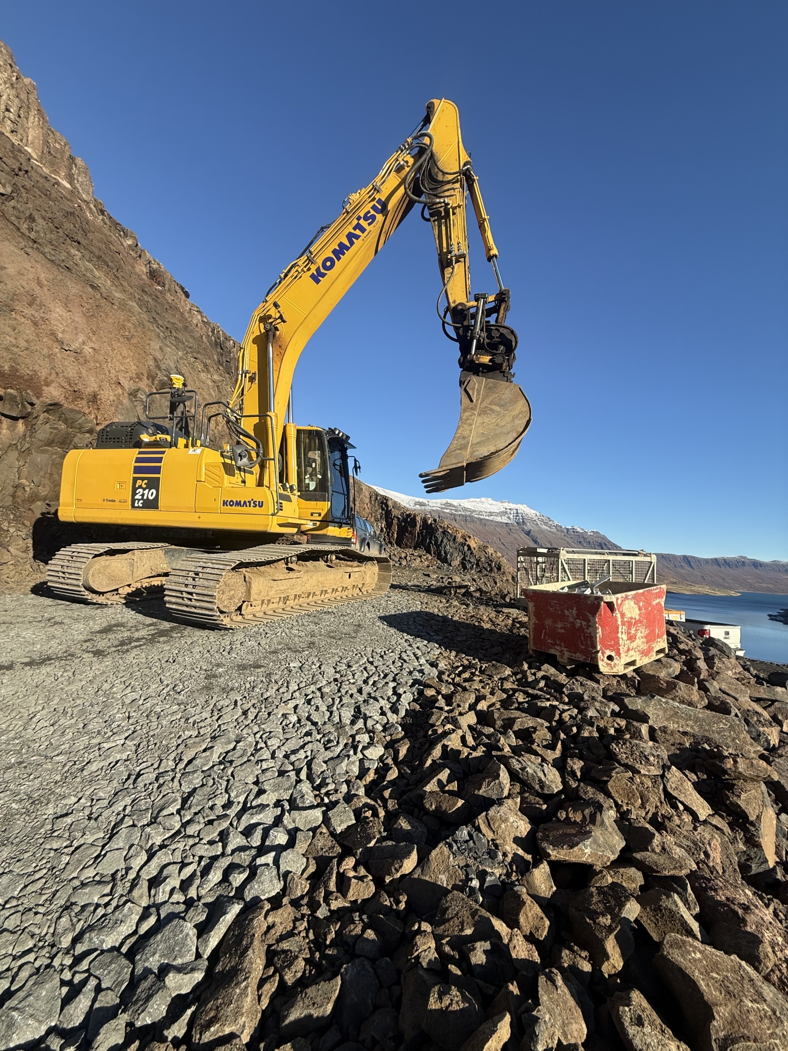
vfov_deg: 102.1
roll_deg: -4.9
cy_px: 526
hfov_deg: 85.7
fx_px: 425
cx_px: 394
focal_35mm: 14
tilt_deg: +6.6
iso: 50
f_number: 2.2
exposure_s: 1/1497
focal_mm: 2.22
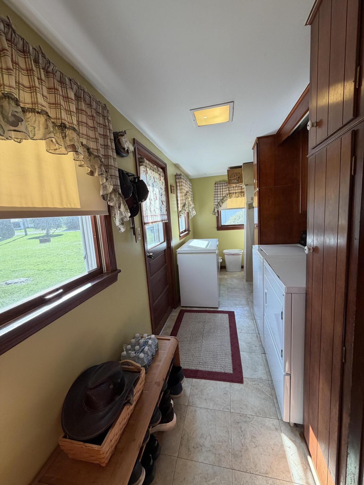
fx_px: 196
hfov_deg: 85.7
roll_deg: +3.8
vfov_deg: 102.1
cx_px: 182
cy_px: 242
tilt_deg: -8.1
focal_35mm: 14
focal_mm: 2.22
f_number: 2.2
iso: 80
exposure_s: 1/121
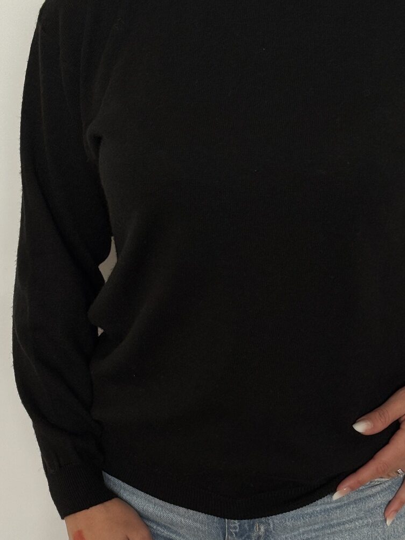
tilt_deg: -20.0
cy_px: 370
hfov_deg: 16.0
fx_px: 1436
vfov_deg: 21.2
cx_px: 276
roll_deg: -0.8
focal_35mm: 92
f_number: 1.78
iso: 50
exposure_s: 1/125
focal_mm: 6.76
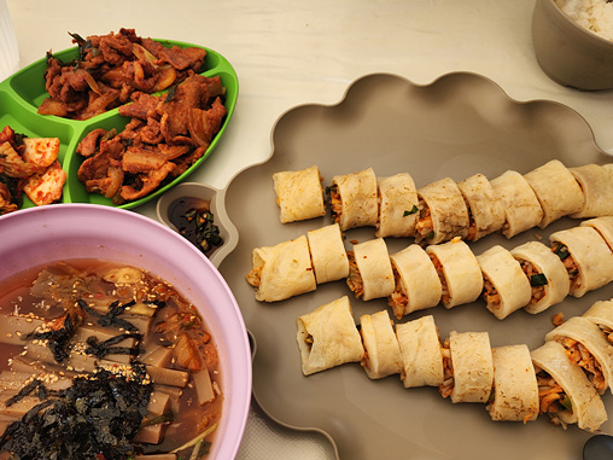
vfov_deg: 48.0
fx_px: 514
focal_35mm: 29
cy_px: 270
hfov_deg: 61.4
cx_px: 261
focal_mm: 6.4
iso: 12
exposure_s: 1/230
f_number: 1.8
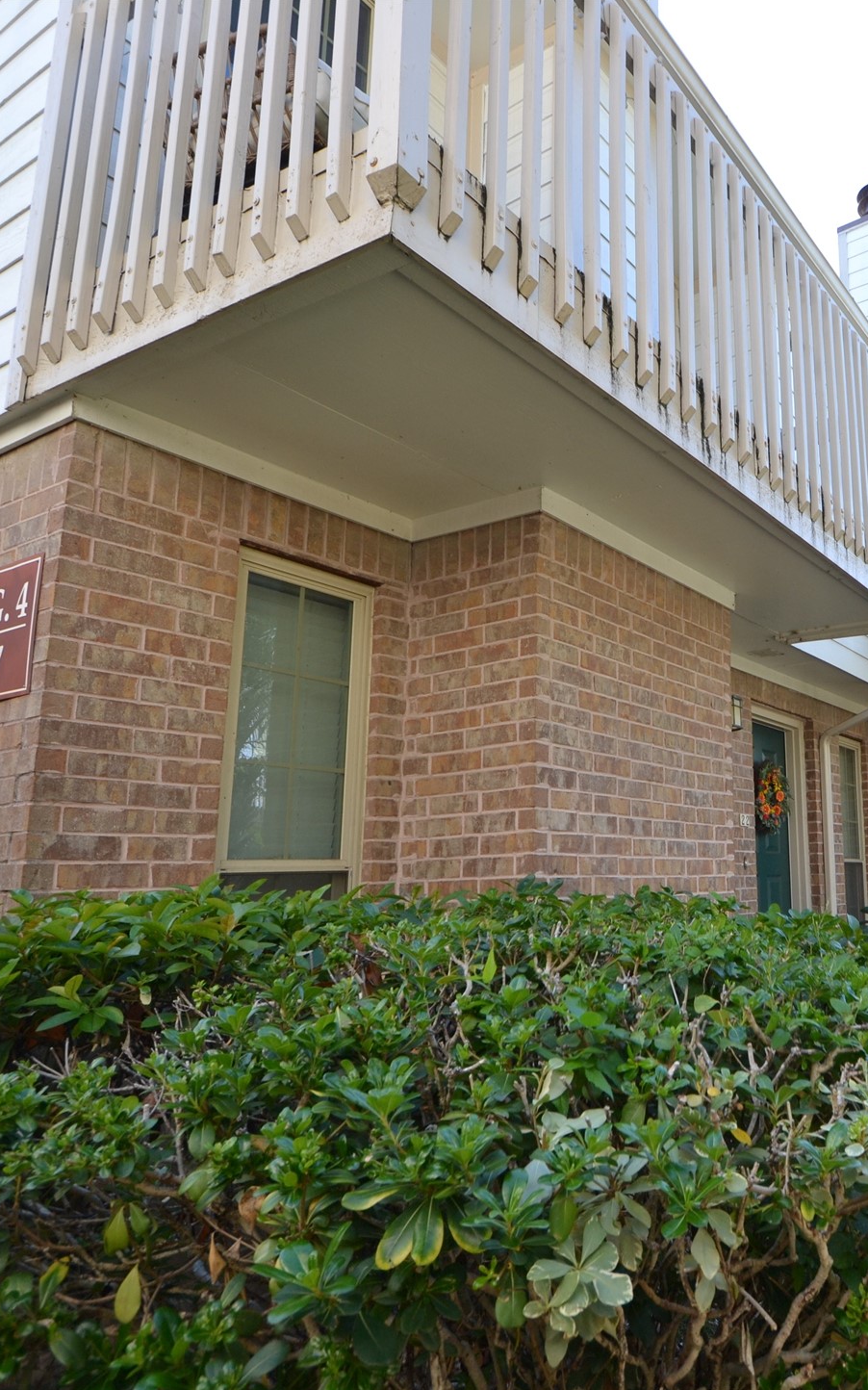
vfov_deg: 77.2
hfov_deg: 48.8
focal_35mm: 23
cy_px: 695
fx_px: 871
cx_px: 737
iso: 180
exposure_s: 1/125
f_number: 5.6
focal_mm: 10
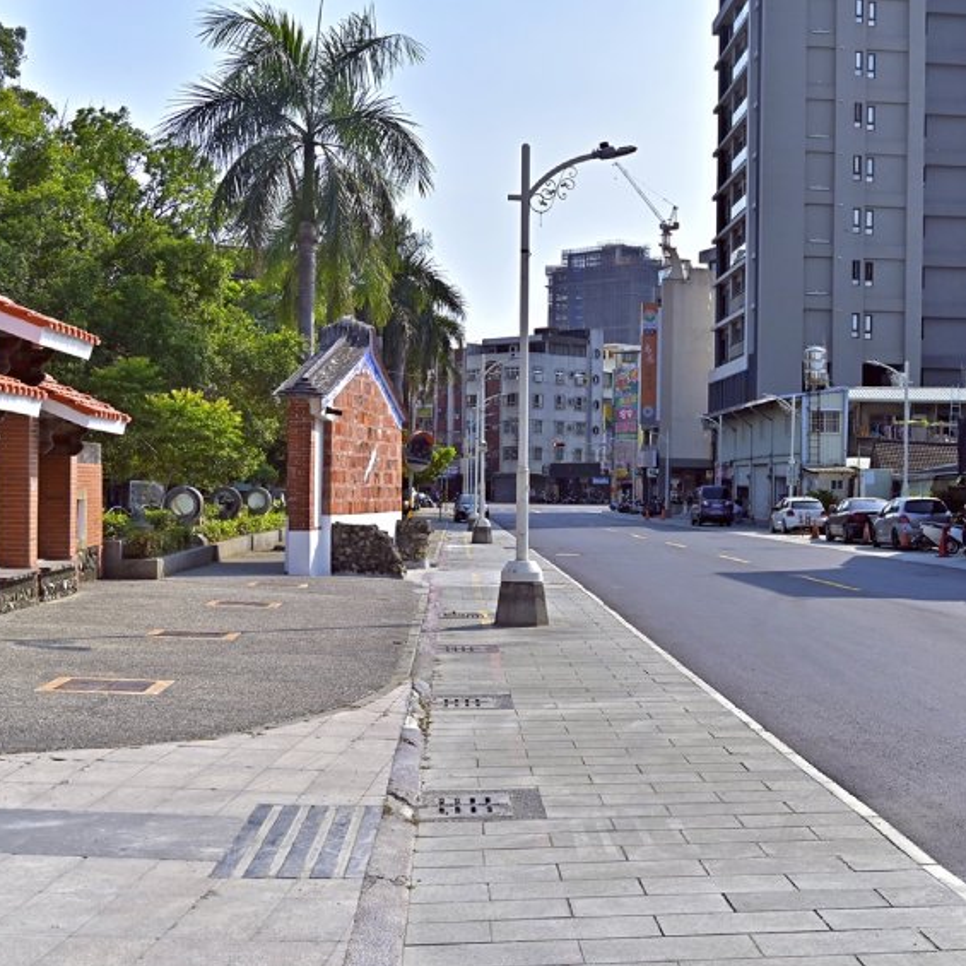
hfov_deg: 31.8
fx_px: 1673
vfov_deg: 32.2
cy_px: 487
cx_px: 689
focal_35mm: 53
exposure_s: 1/1250
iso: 800
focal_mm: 41
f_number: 13
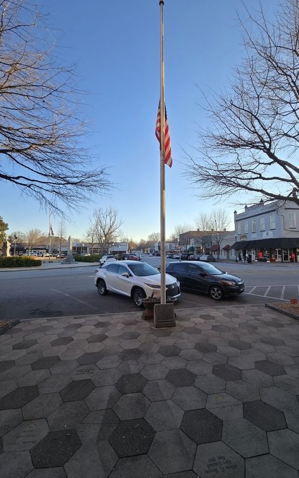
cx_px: 157
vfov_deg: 105.3
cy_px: 239
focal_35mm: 14
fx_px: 182
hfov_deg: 78.6
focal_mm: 2.2
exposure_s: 1/832
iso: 50
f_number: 2.2
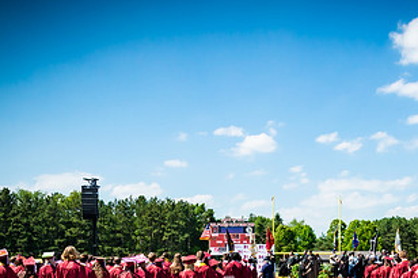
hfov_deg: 40.0
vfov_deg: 26.9
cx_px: 315
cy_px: 260
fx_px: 557
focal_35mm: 48
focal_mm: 17
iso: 200
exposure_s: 1/1600
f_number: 7.1
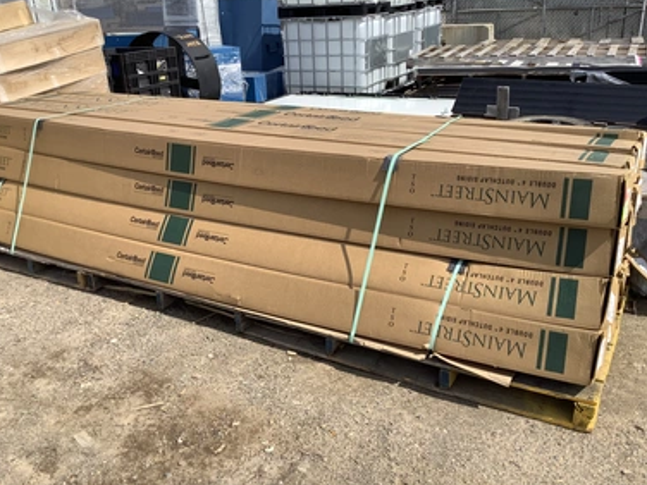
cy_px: 232
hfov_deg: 55.3
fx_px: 617
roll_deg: +3.6
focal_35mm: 33
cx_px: 308
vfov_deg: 42.9
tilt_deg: -19.0
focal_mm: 3.3
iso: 25
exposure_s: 1/1567
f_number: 2.4
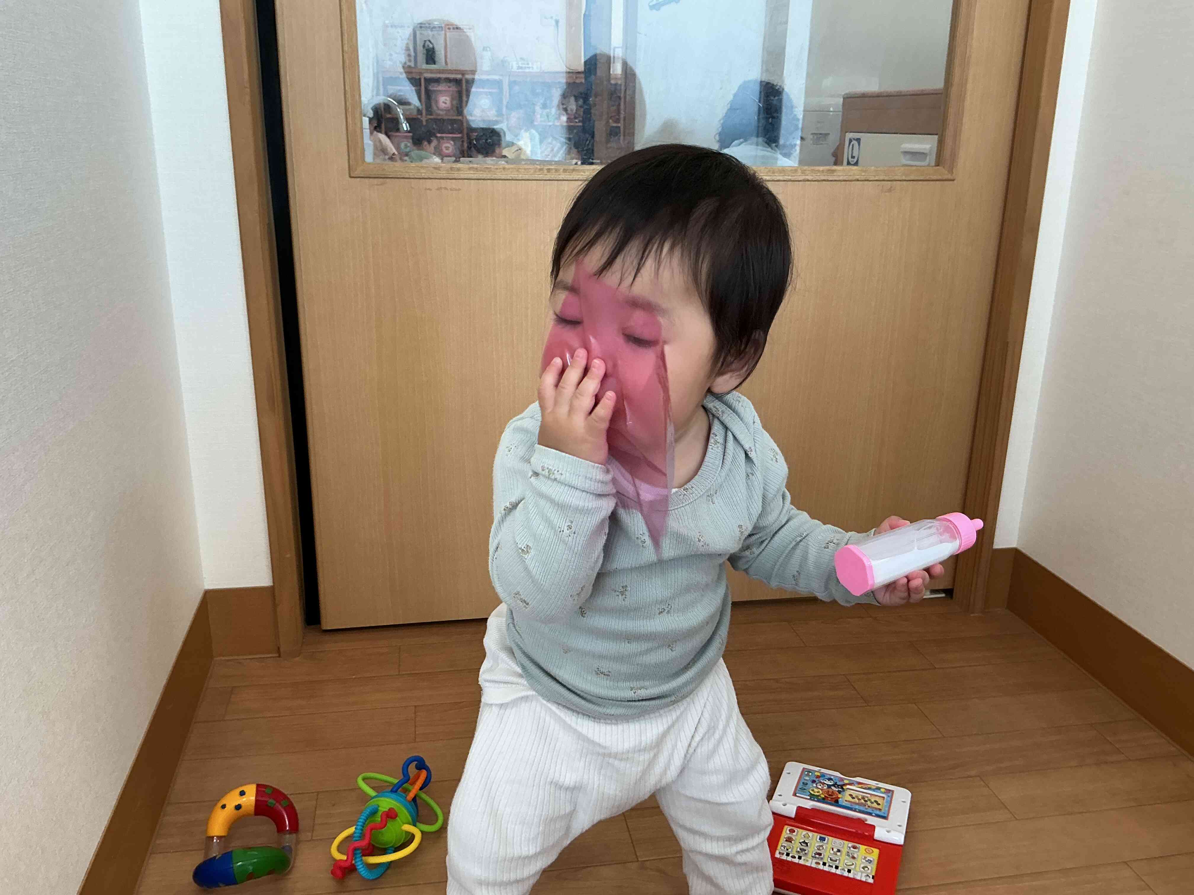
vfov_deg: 48.2
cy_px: 448
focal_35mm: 29
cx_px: 597
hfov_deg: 61.7
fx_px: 1000
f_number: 1.8
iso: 50
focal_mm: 3
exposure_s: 1/120
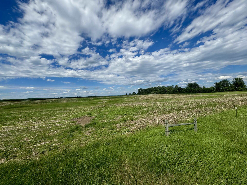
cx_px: 124
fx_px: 100
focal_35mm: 14
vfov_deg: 85.7
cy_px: 92
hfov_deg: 102.1
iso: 50
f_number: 2.2
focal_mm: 2.22
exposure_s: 1/4132
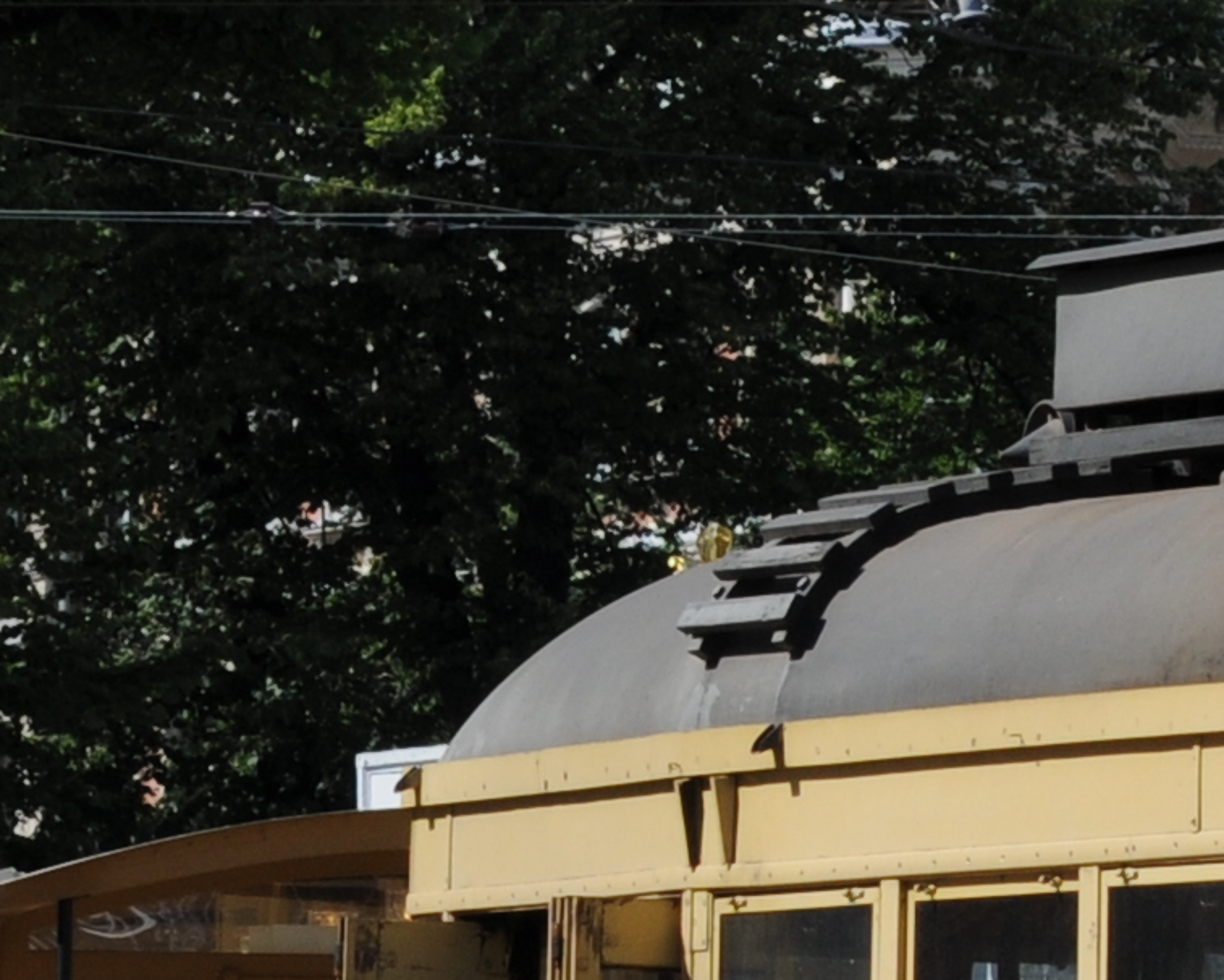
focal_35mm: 398
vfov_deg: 3.9
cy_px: 846
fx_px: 14422
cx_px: 1843
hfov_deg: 4.8
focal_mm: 50
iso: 200
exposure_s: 1/400
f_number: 10
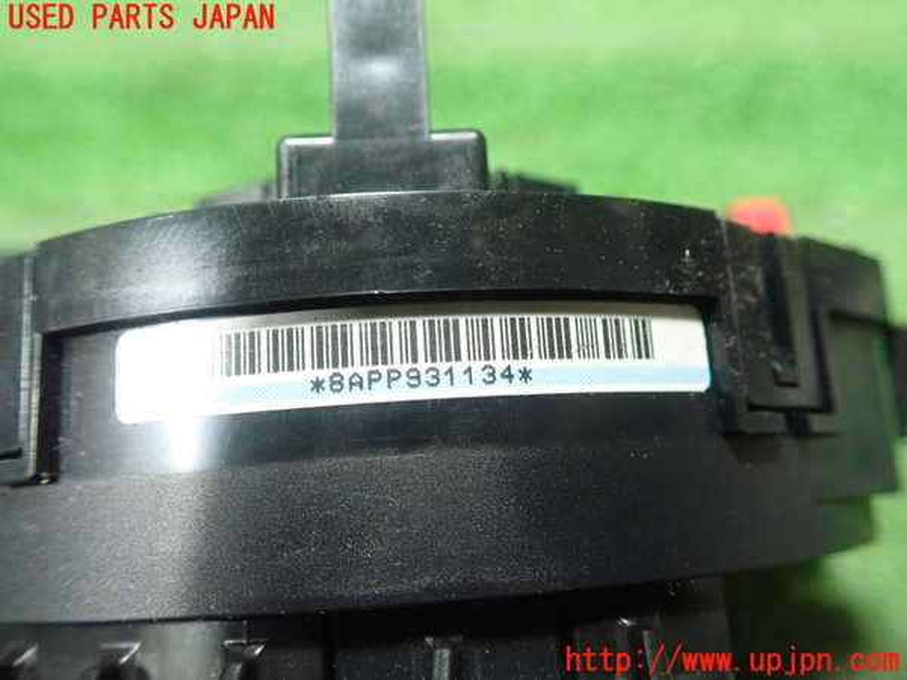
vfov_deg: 46.8
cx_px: 454
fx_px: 786
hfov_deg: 60.0
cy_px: 340
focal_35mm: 30
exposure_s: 1/100
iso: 800
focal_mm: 5.5
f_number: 2.3
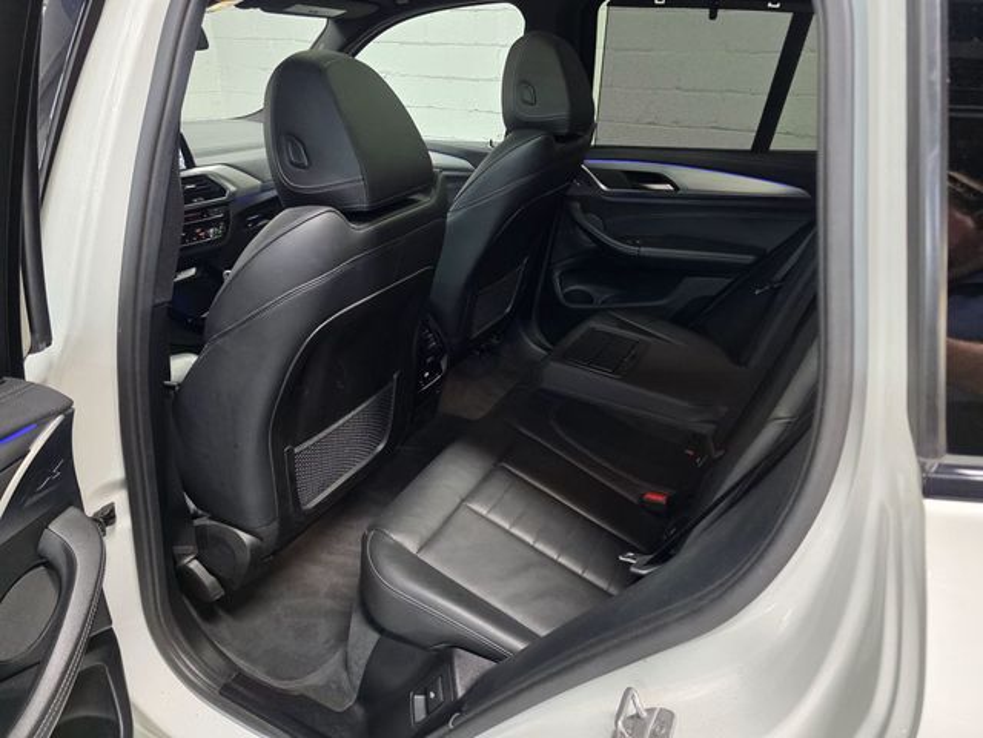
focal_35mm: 23
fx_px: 653
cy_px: 369
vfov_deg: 58.9
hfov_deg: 73.9
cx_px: 492
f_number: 1.7
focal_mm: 6.3
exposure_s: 1/120
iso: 640
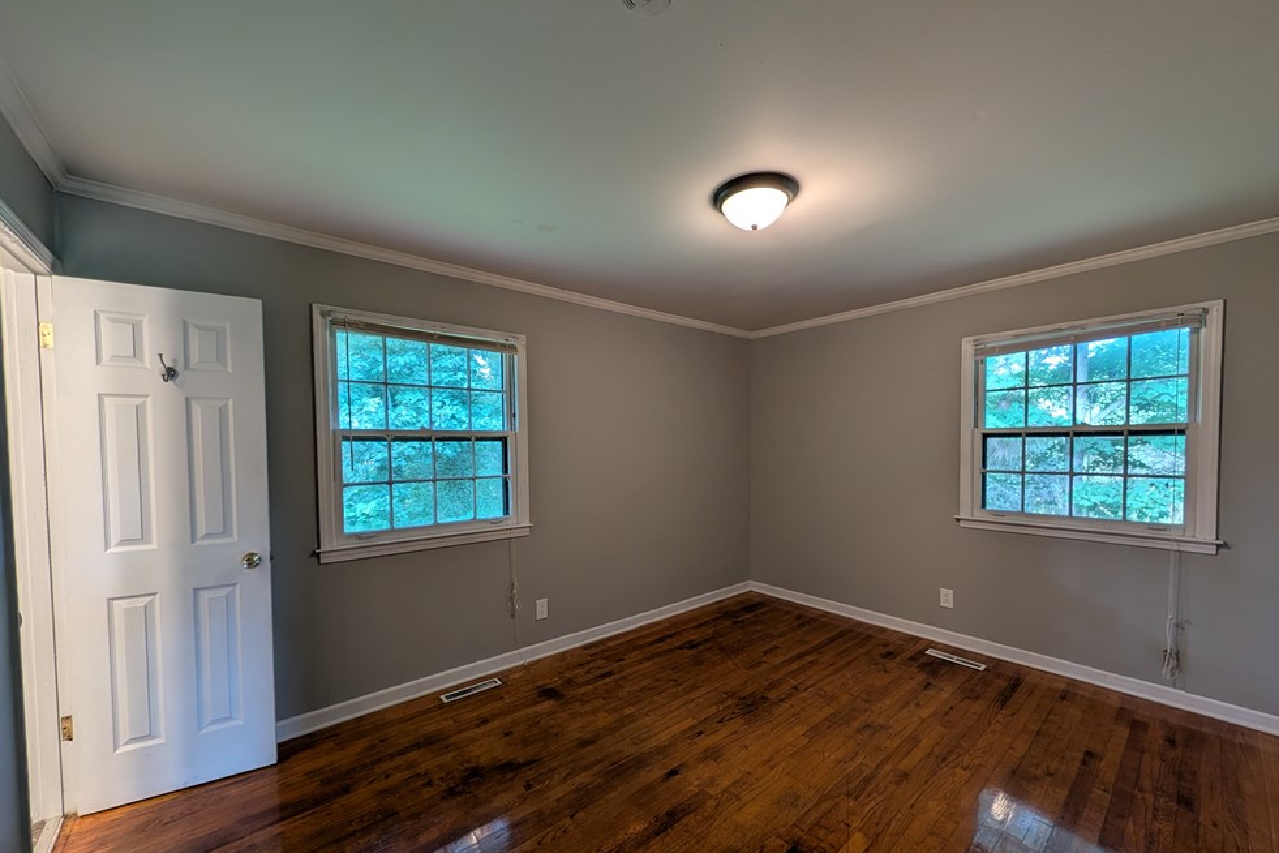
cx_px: 643
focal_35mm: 13
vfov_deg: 85.2
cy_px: 462
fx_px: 462
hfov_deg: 108.3
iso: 53
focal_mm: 2.02
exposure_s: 1/24
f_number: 1.7
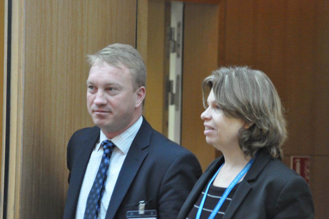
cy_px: 110
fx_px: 3012
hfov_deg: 6.3
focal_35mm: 330
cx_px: 164
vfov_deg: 4.2
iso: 3200
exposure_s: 1/60
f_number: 6.3
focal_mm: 220
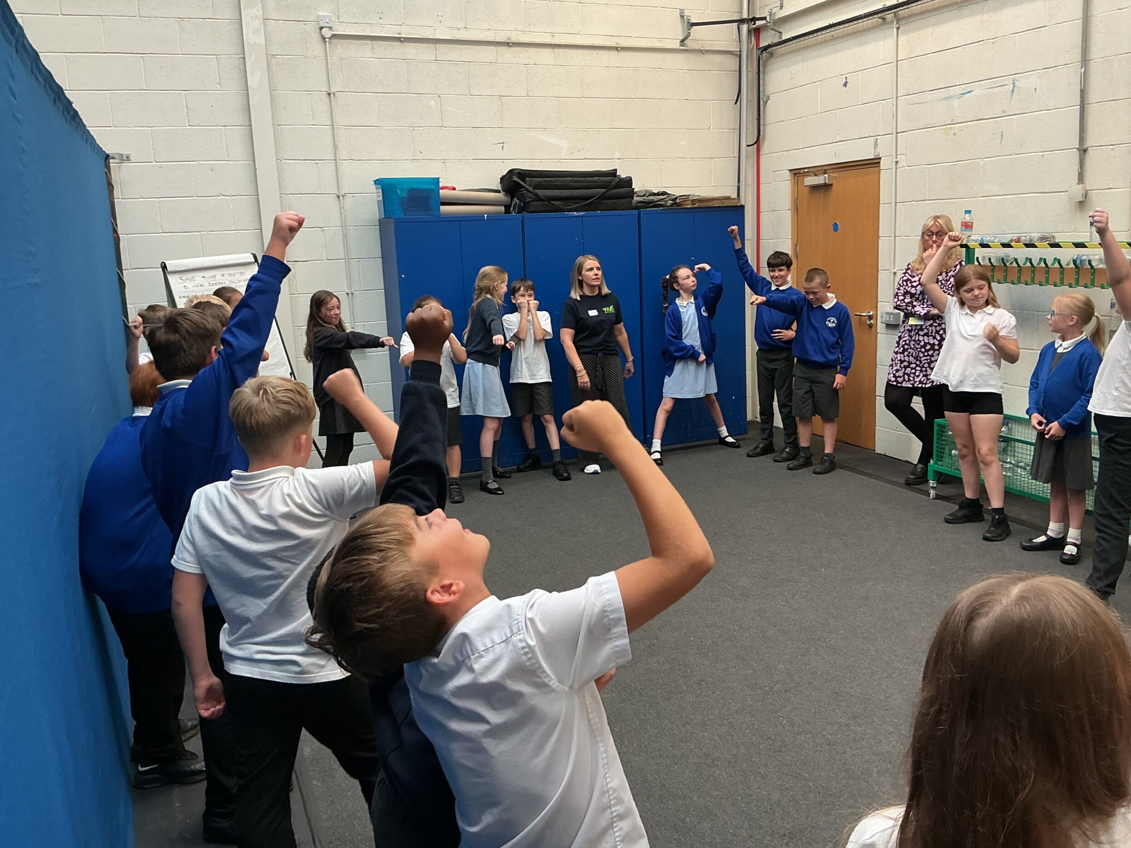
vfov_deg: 46.8
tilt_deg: -10.8
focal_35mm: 30
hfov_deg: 60.0
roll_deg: +2.6
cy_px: 411
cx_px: 573
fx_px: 980
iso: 50
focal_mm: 3
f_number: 1.8
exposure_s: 1/60
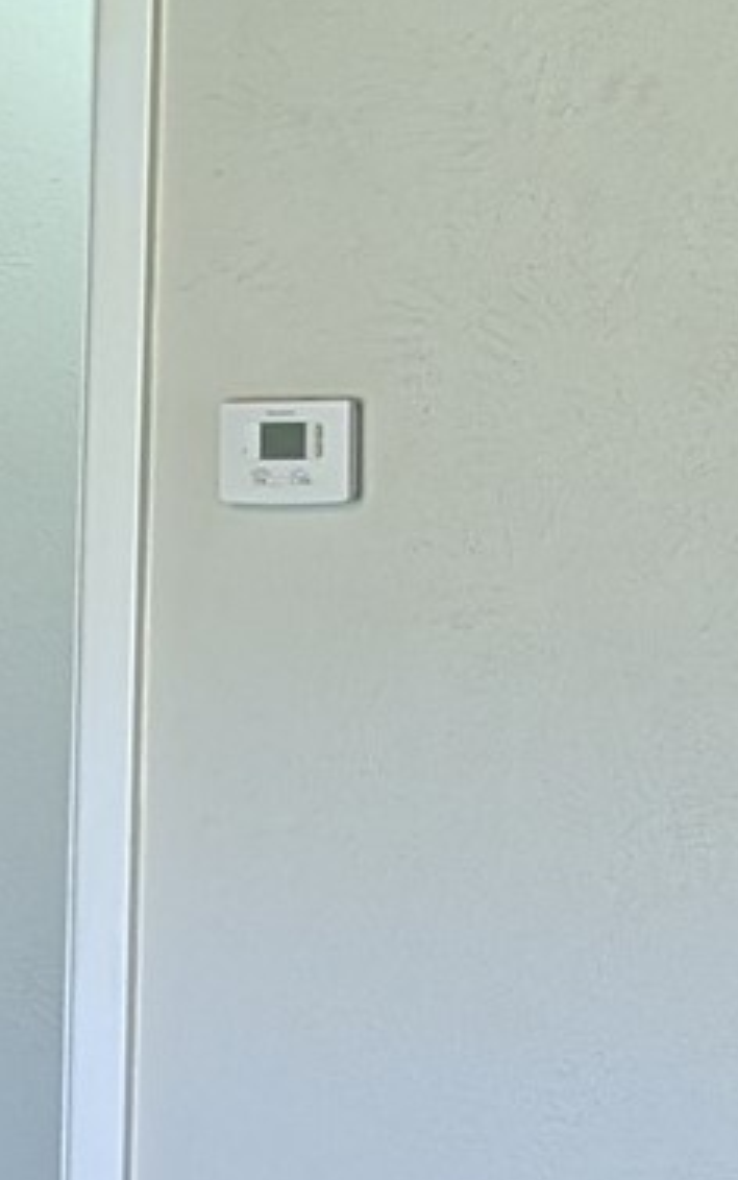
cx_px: -1309
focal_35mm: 138
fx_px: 4436
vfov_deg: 15.1
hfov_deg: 8.3
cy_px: 571
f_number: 1.68
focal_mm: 6.9
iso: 127
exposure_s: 1/120
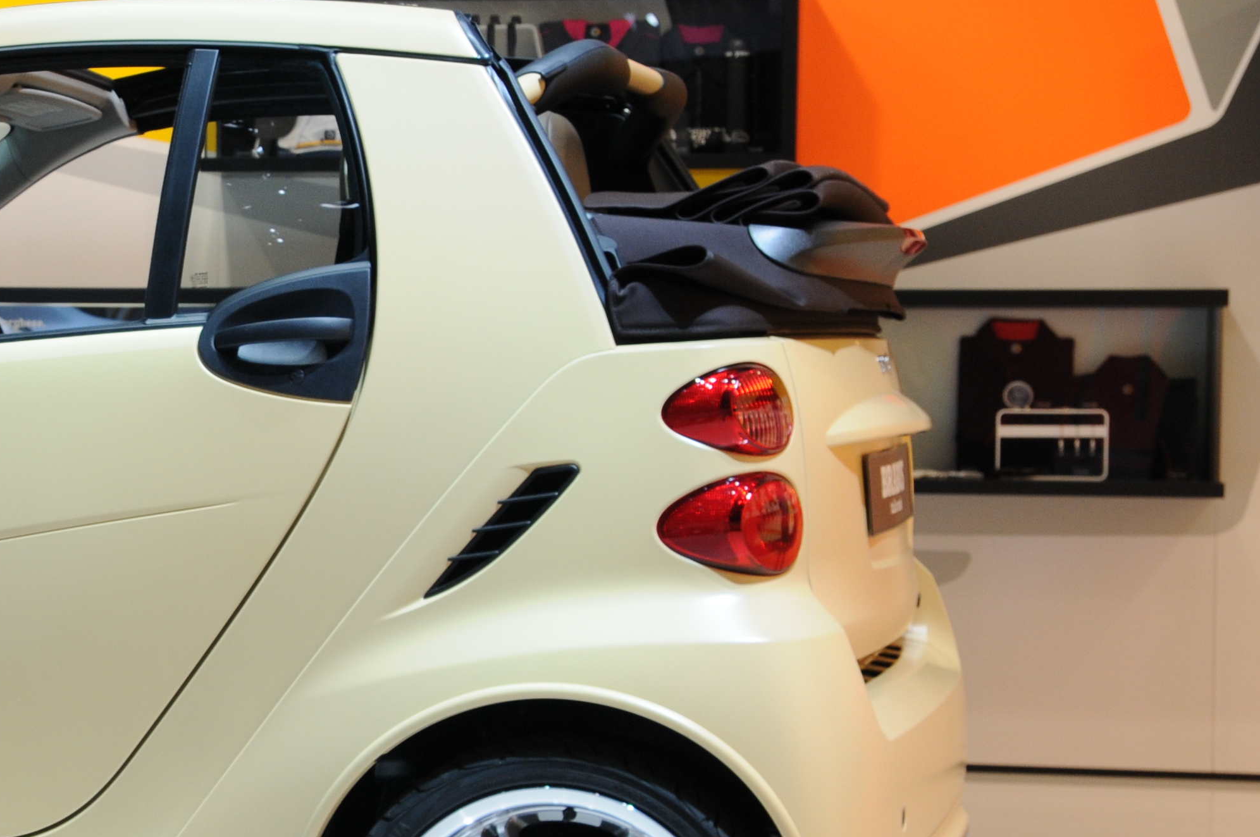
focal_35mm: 100
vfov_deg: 13.6
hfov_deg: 20.0
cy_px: 504
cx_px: 82
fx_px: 3498
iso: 400
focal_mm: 31
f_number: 8
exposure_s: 1/250
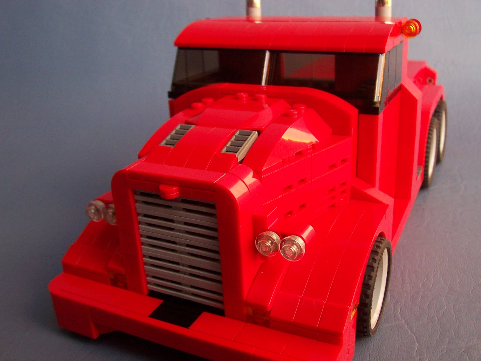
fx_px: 514
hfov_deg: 50.1
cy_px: 180
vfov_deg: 38.7
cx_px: 240
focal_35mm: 37
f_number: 2.8
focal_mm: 5.6
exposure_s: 1/90
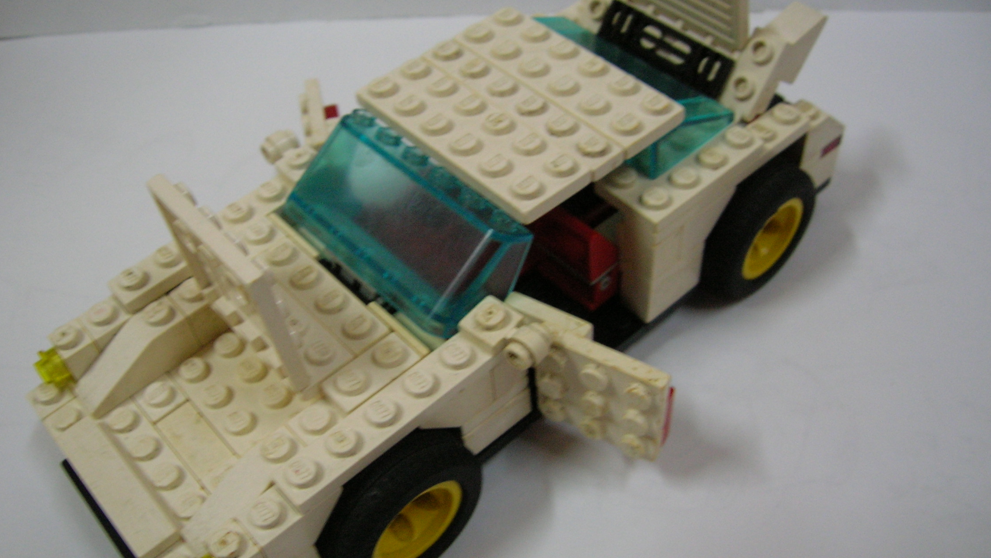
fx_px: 999
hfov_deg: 52.8
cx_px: 487
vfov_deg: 31.2
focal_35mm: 38
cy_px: 296
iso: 100
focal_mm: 5.7
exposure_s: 1/7.5
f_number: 2.9
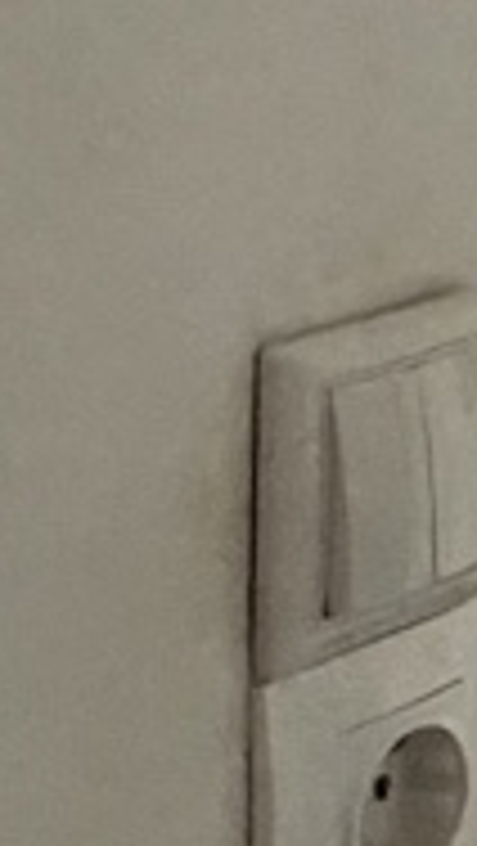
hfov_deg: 6.3
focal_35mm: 156
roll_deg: +1.4
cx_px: 1980
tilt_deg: -0.1
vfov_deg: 13.0
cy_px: -432
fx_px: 3501
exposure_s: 1/60
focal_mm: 2.22
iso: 640
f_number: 2.2
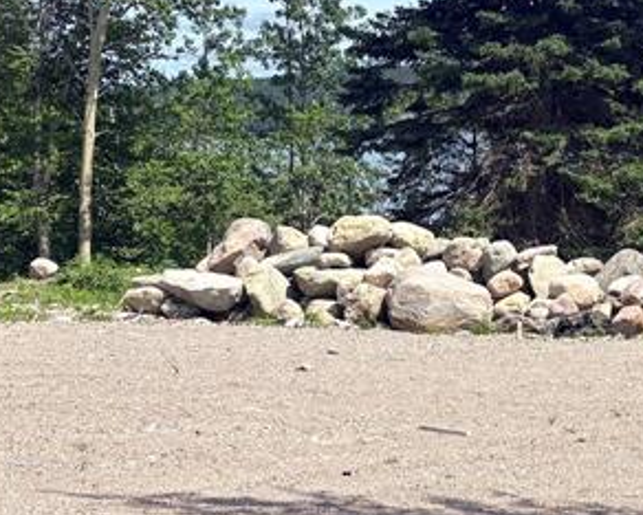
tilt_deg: -5.9
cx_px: 603
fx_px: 1695
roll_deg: +2.6
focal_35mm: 89
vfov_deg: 17.3
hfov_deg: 20.9
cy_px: 291
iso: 50
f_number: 1.6
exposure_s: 1/3448
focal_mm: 5.96
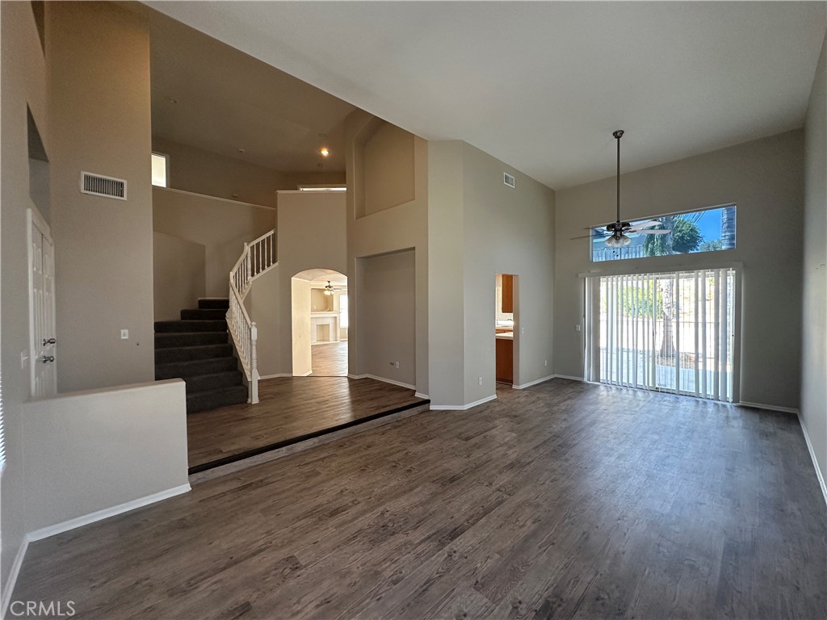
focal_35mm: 14
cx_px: 414
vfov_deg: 85.7
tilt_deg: +0.7
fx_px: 334
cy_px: 310
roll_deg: +0.0
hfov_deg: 102.1
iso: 200
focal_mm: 2.22
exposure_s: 1/120
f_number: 2.2
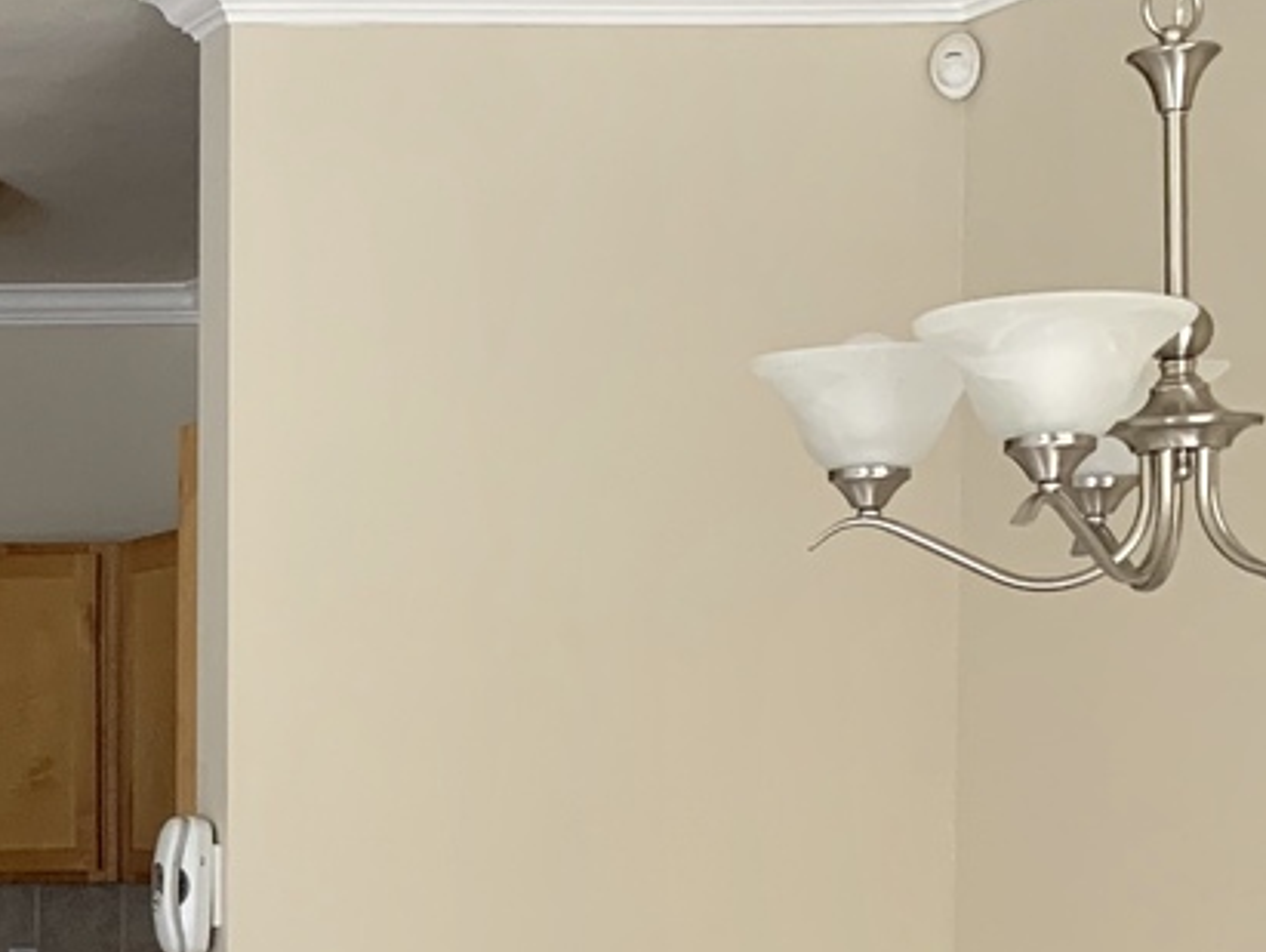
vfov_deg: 16.0
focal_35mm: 91
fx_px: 3331
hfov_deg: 18.1
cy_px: 930
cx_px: -844
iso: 125
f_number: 1.8
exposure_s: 1/60
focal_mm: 4.25
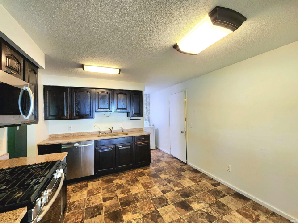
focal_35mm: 13
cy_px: 112
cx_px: 149
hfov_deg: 106.2
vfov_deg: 89.9
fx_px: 112
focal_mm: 2.2
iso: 250
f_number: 2.2
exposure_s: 1/60.2
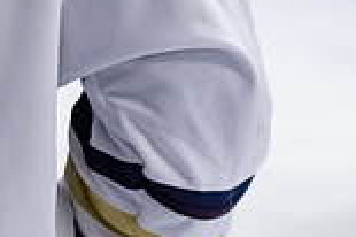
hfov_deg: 4.1
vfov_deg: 2.7
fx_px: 4939
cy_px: -153
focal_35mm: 500
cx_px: -87
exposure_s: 1/800
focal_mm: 86
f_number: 3.2
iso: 2000
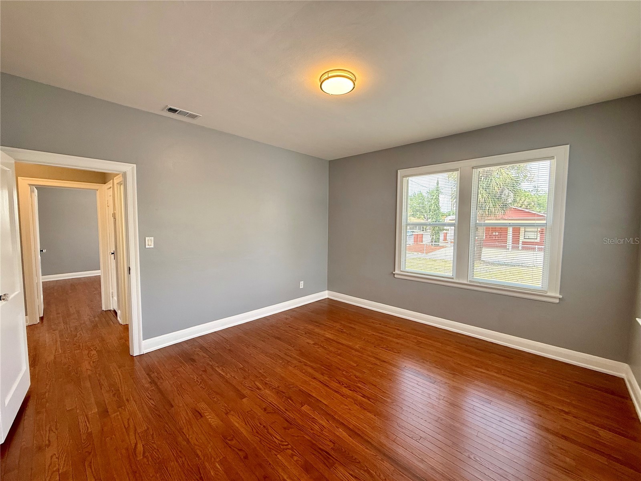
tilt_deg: -3.7
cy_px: 240
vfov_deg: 85.7
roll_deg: -0.3
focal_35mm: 14
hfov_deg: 102.1
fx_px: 259
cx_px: 320
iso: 100
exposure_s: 1/120
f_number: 2.2
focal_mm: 2.22
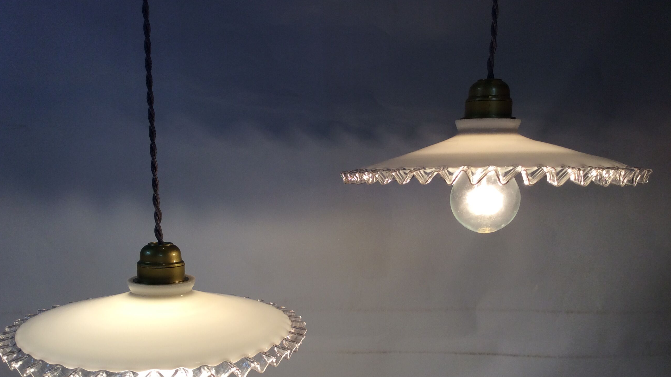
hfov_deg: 56.6
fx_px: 623
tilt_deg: -10.5
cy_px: 245
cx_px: 335
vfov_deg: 33.5
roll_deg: +1.8
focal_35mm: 35
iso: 32
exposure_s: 1/118
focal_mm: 3.3
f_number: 2.4
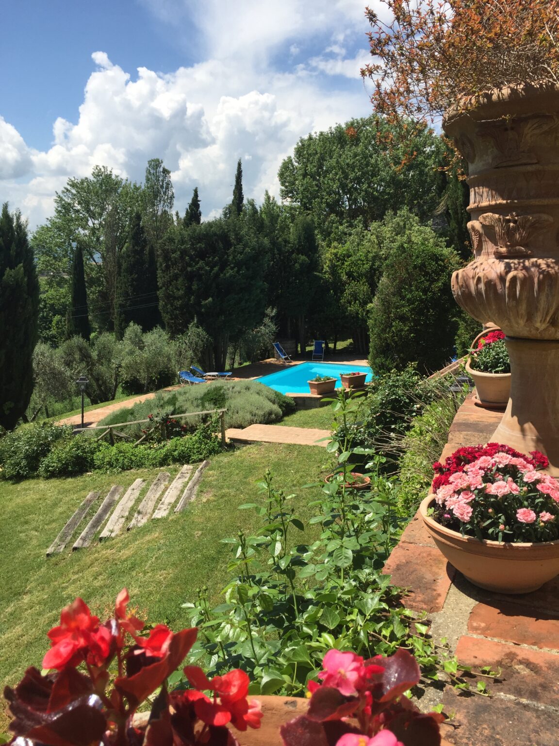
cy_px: 373
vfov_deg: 61.7
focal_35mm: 29
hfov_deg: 48.2
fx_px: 624
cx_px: 280
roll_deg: -1.2
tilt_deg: -8.1
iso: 32
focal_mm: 4.15
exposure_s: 1/2326
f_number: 2.2
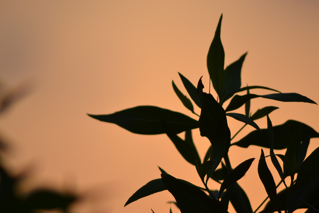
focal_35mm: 450
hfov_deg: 4.6
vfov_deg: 3.1
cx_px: 160
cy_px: 106
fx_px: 3987
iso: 200
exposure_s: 1/500
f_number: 5.6
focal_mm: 300
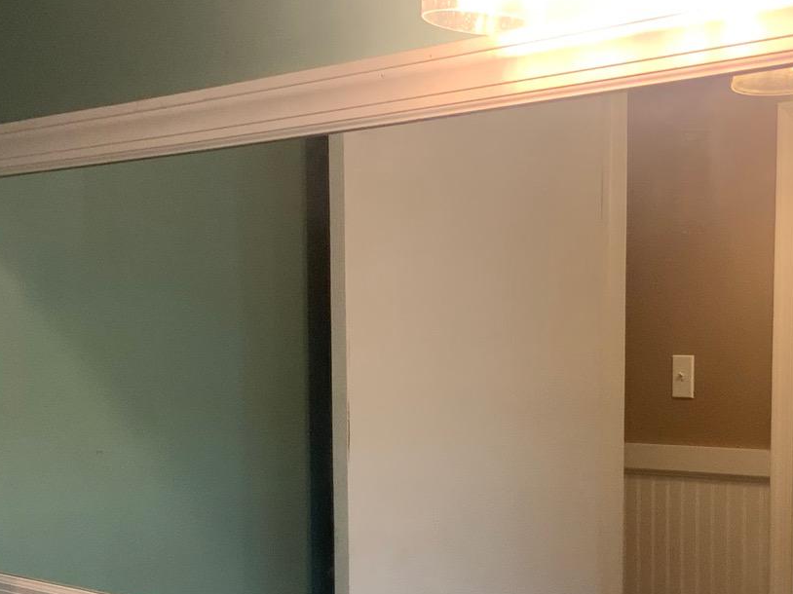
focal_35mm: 73
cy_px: 492
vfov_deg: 19.9
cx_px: 439
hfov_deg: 26.7
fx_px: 1672
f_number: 1.8
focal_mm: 3
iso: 100
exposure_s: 1/60
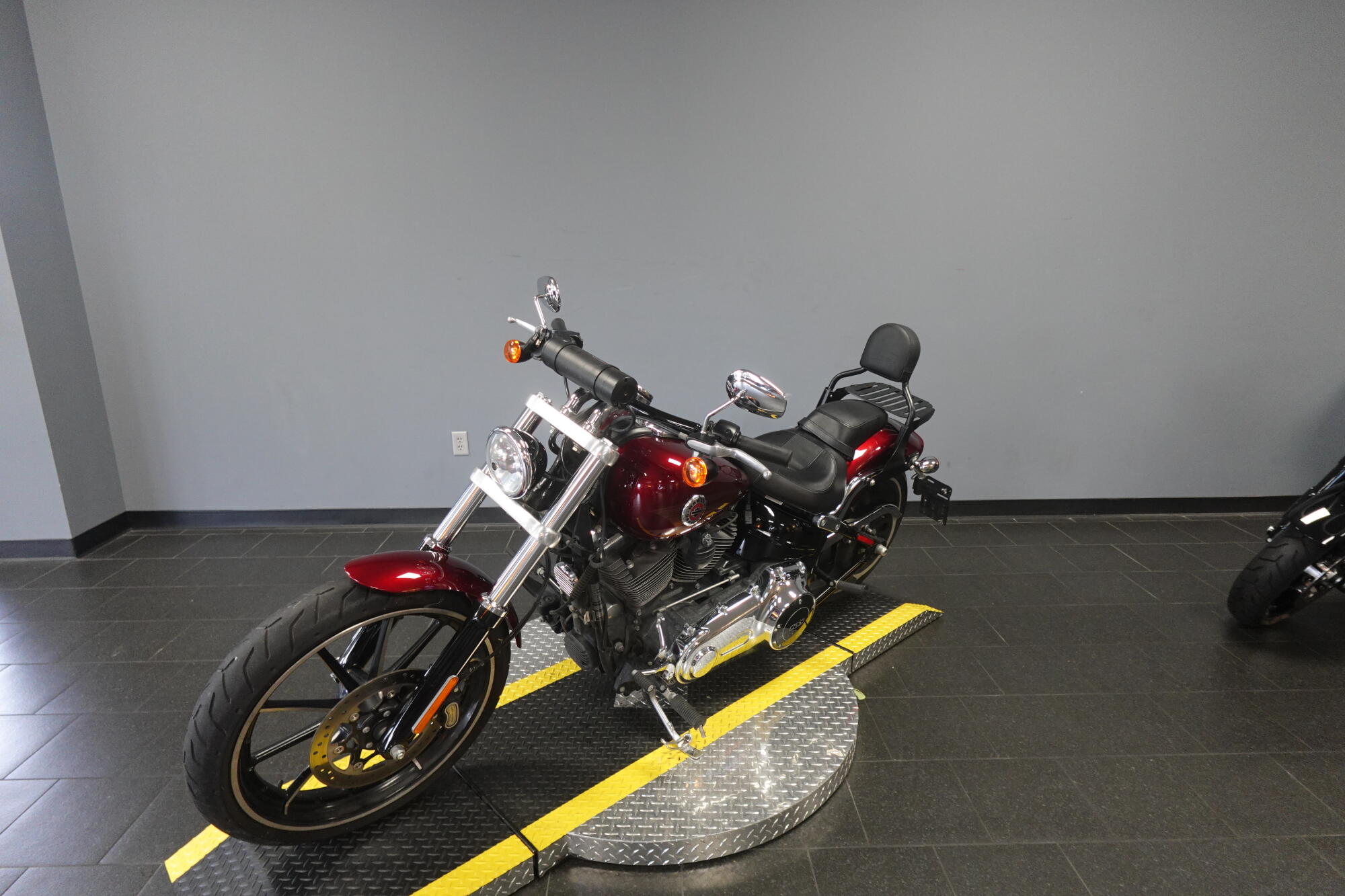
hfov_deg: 84.0
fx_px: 747
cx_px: 672
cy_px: 448
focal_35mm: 20
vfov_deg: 61.9
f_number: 2
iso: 640
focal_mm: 7.6
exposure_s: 1/100
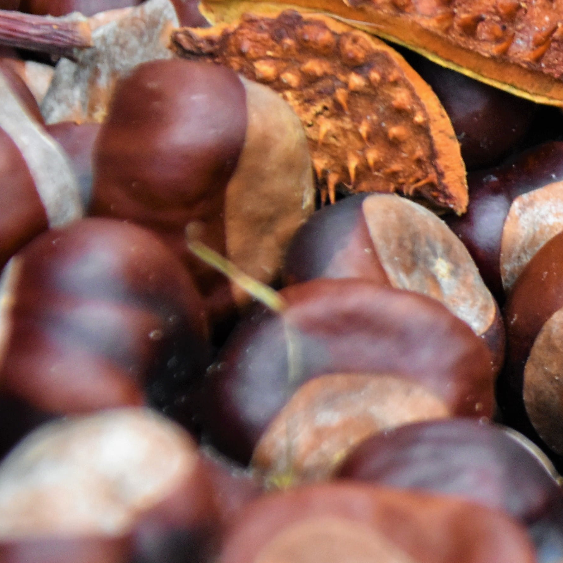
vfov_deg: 6.0
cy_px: 312
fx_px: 5373
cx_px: 941
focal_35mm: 292
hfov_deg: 5.9
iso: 1800
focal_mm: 68
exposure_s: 1/60
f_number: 5
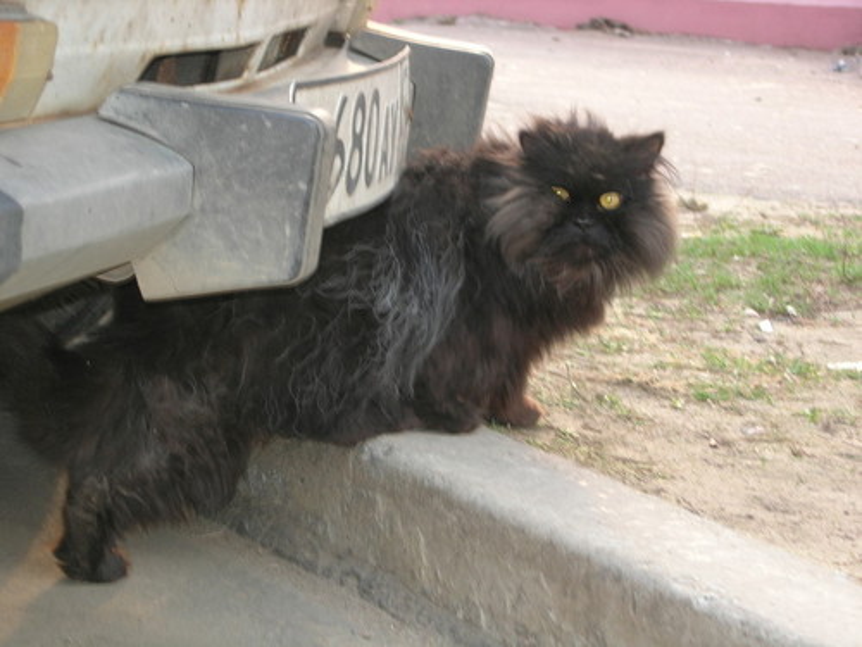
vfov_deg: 13.1
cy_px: 324
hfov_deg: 17.4
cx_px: 431
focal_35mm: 113
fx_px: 2814
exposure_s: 1/30
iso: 64
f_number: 4.9
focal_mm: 23.4
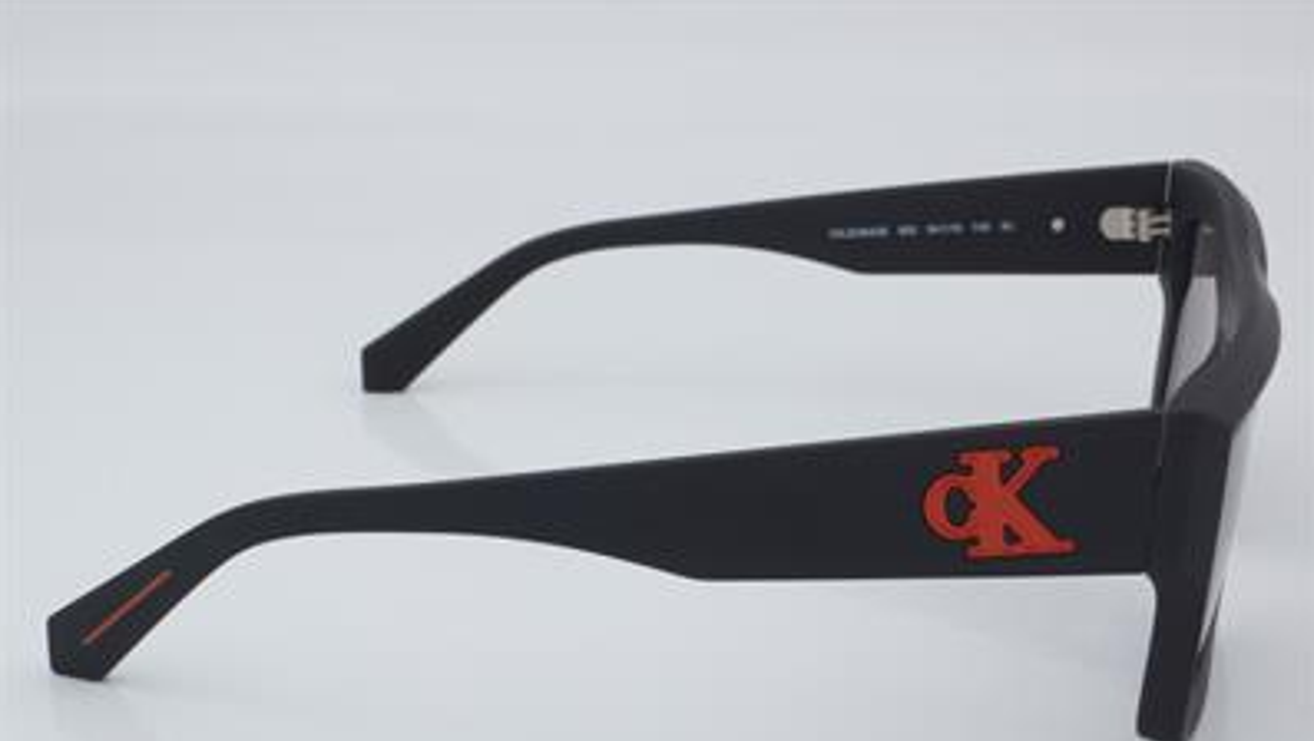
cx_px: 659
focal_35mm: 79
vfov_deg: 15.3
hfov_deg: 26.8
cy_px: 430
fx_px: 2755
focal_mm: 50
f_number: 32
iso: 100
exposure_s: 1/4
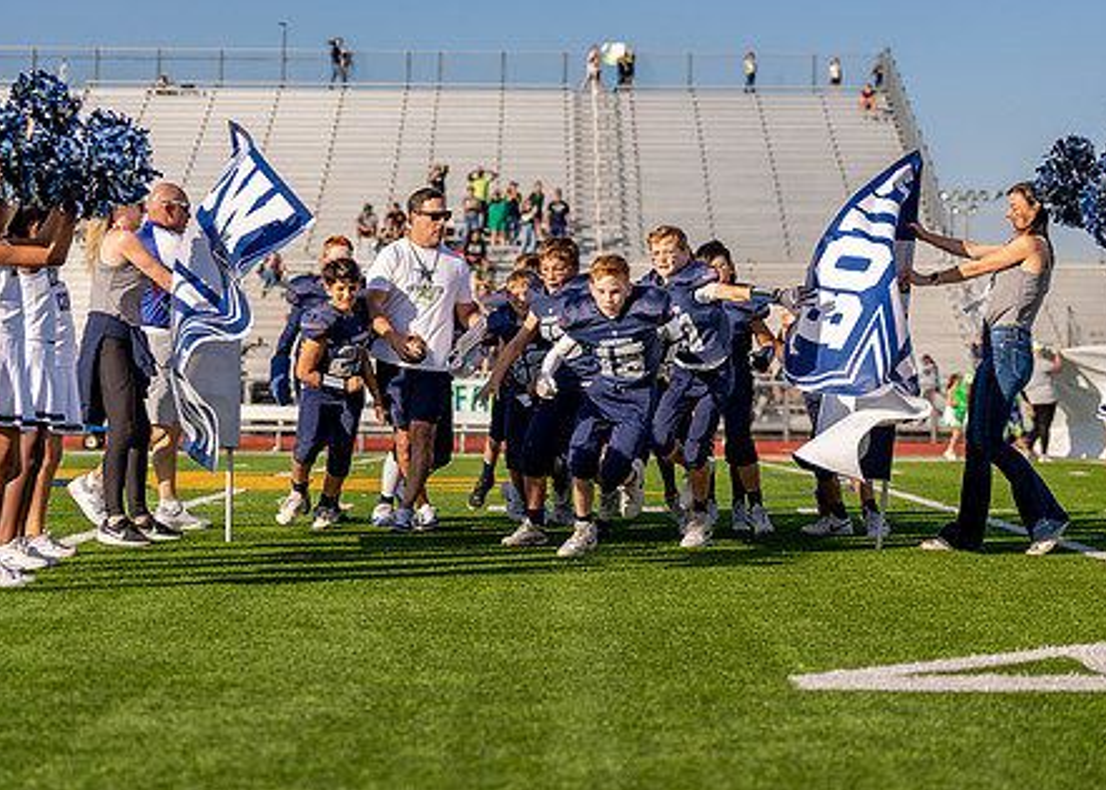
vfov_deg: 14.3
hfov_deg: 20.0
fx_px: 3141
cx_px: 551
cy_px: 352
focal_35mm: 100
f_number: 2.8
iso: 100
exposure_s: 1/2500
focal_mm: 70
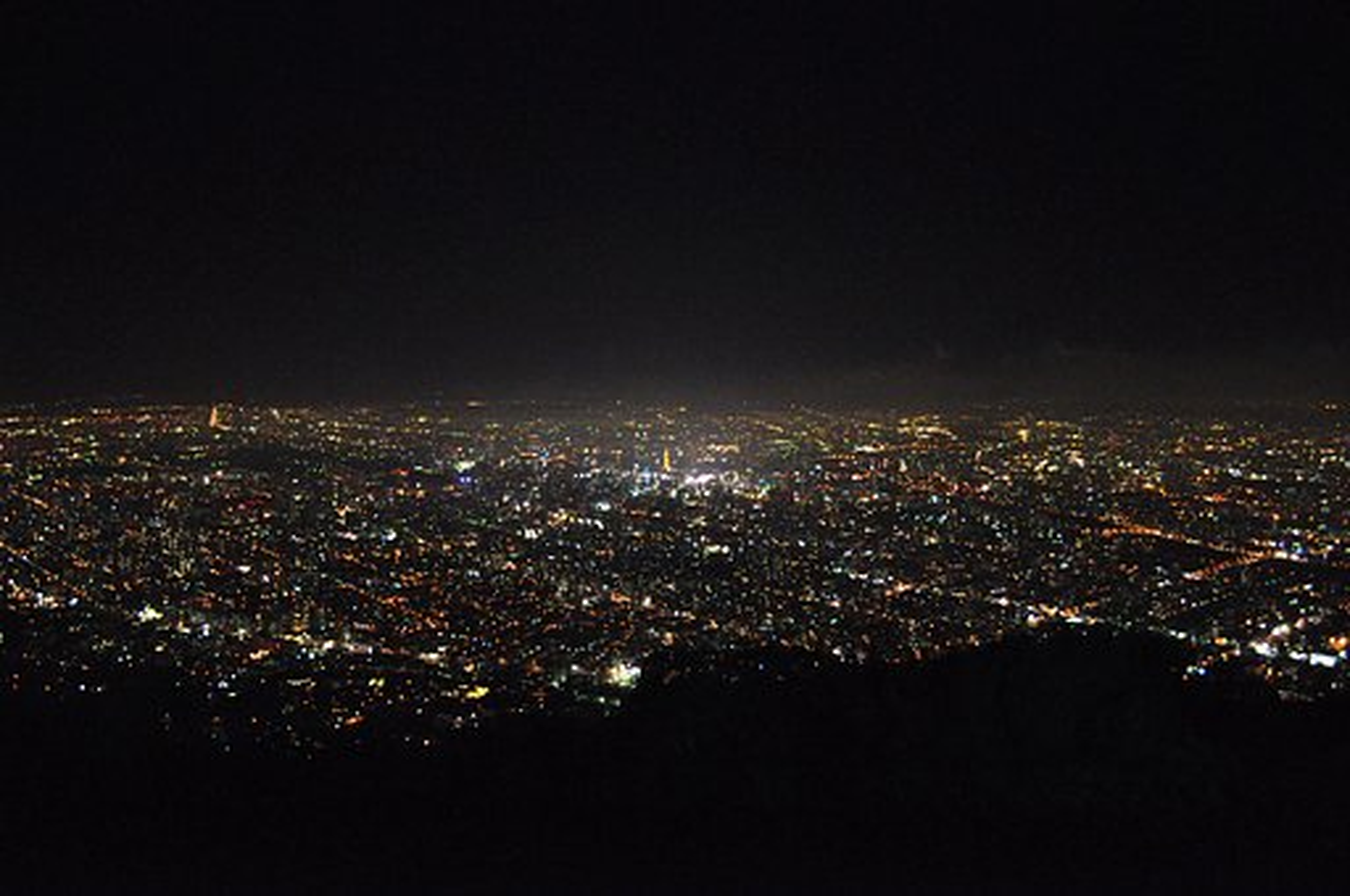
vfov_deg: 47.8
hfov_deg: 67.4
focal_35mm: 27
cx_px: 675
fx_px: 1011
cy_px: 448
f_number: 3.5
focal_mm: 18
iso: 3200
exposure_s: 1/20
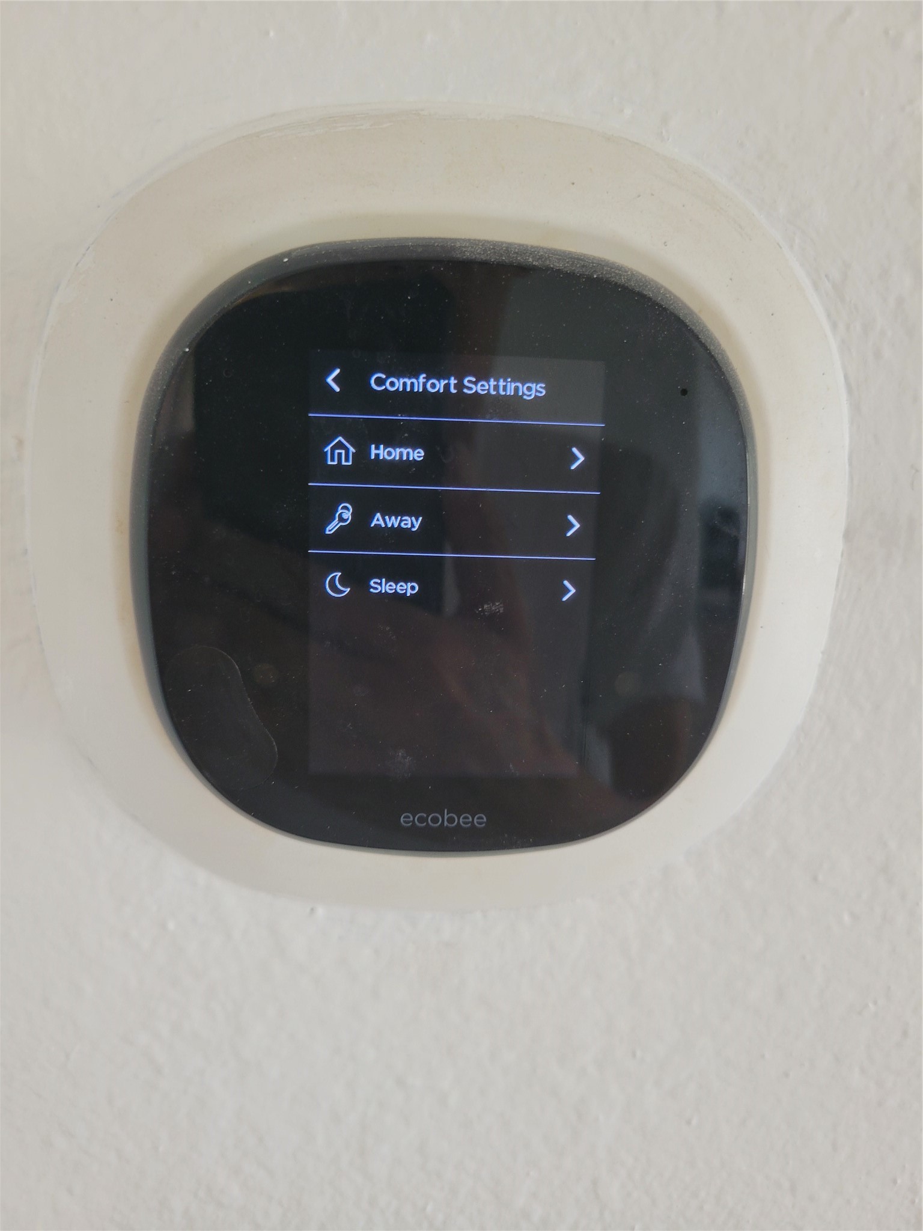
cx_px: 462
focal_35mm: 26
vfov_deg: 67.3
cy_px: 616
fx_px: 924
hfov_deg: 53.1
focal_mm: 5.4
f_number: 1.8
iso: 200
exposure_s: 1/50
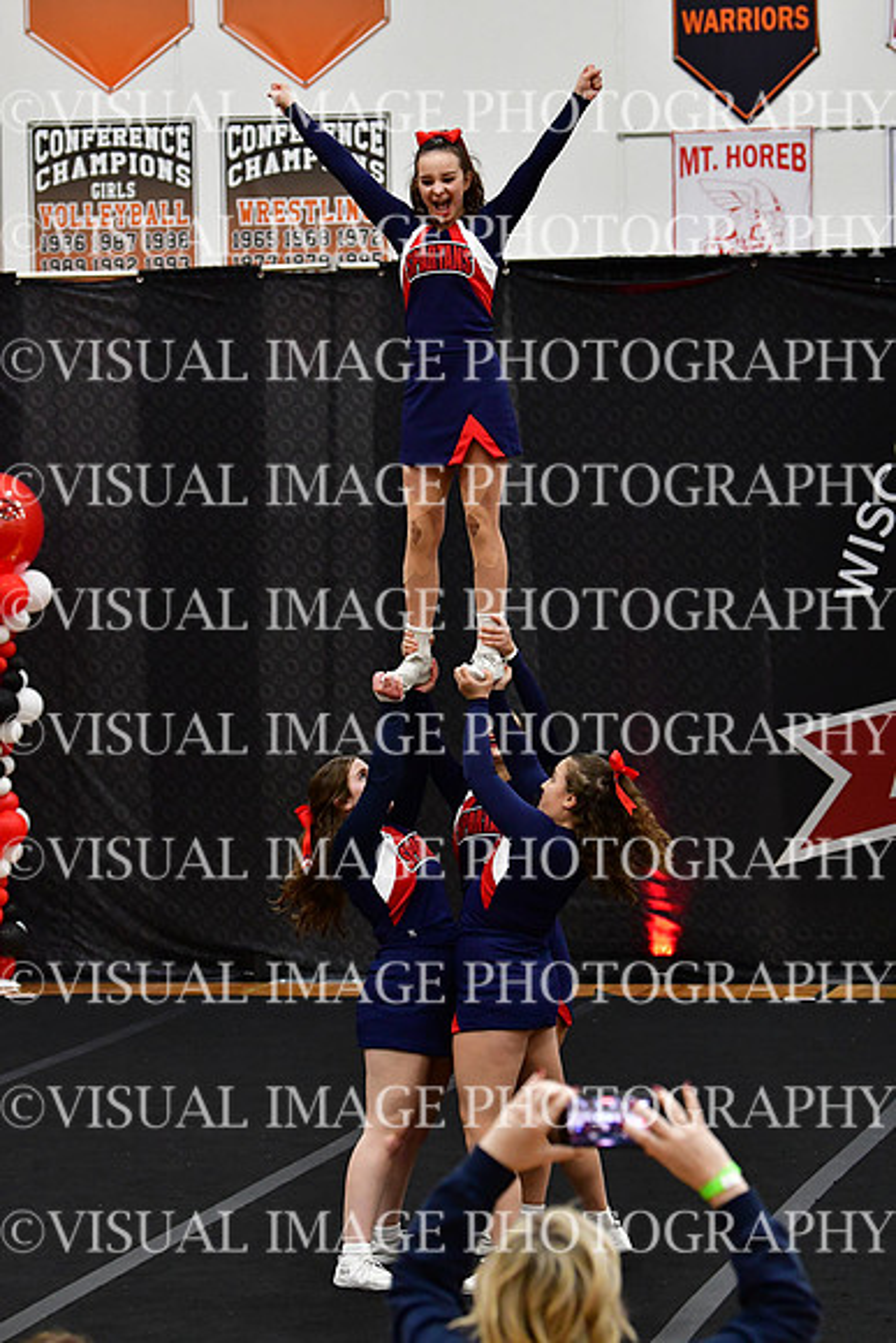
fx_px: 5298
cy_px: 672
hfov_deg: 9.7
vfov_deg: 14.4
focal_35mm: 142
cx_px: 448
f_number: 4
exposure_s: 1/500
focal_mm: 95
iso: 4000
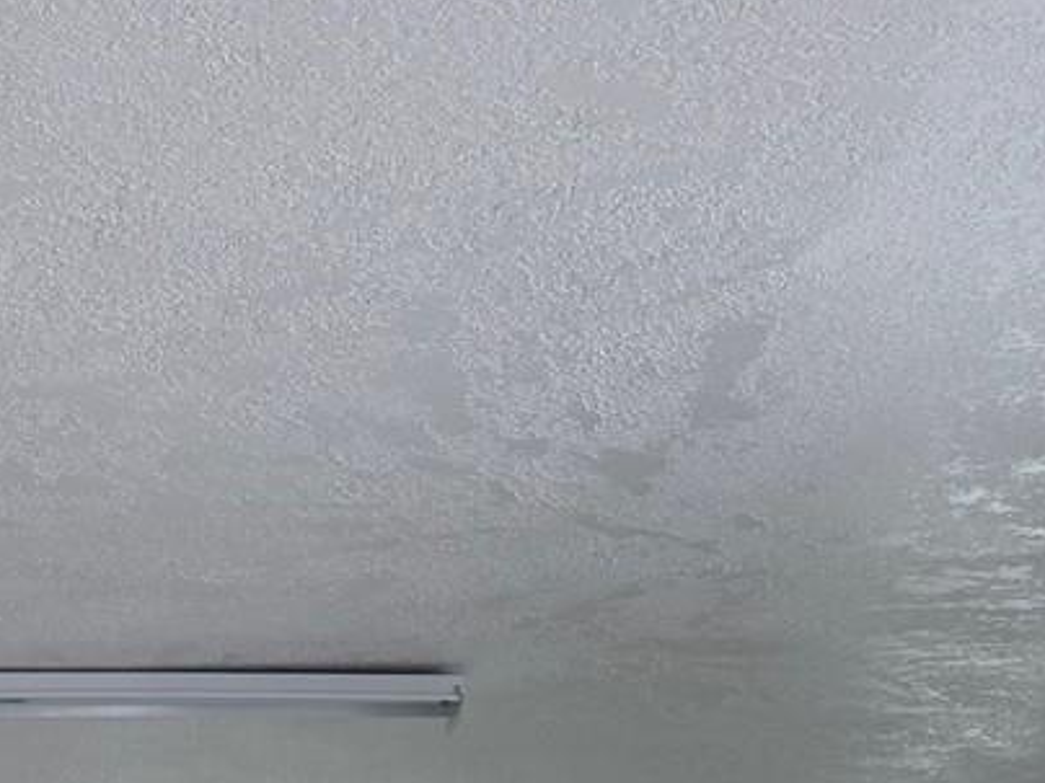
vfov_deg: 13.5
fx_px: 2868
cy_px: 1530
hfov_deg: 17.7
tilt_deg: -3.7
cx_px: -685
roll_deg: -3.0
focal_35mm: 95
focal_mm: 6.76
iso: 100
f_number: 1.78
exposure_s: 1/190
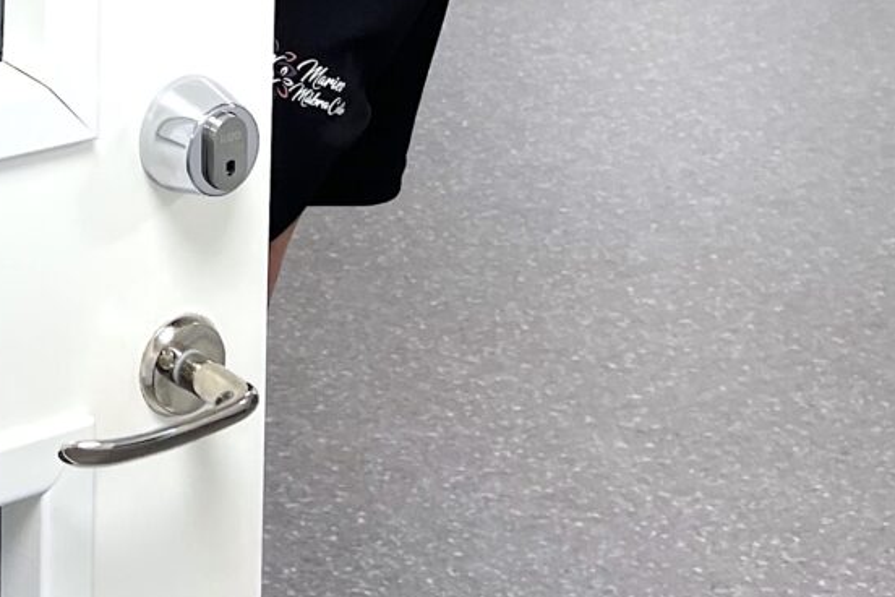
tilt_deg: -8.5
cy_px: -378
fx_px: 2337
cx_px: -310
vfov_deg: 13.5
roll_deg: -1.0
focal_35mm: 94
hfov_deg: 19.7
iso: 50
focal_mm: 5.1
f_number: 1.6
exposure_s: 1/100
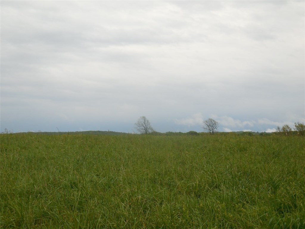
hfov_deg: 31.7
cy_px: 114
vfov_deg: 24.0
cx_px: 152
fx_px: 537
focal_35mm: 61
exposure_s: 1/500
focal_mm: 11
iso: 125
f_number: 4.5
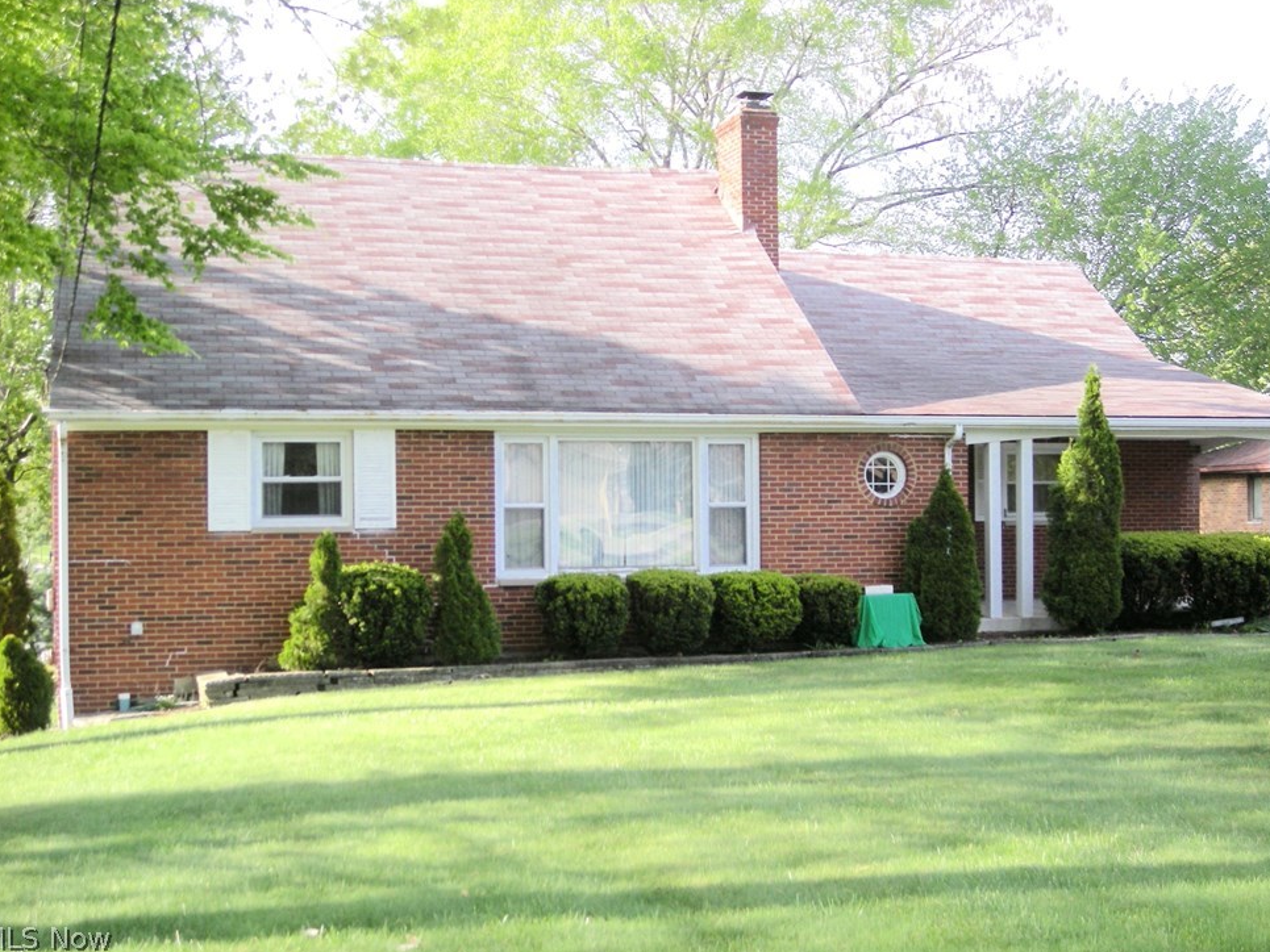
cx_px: 648
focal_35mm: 52
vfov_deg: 28.0
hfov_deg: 36.8
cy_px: 455
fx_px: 1908
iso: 50
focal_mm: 7.9
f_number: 3.2
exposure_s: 1/190
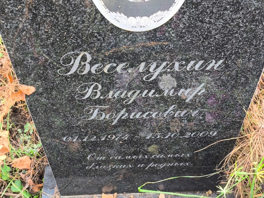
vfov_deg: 29.1
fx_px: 381
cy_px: 99
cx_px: 132
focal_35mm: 50
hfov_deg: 38.2
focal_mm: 4.71
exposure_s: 1/60
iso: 50
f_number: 1.7
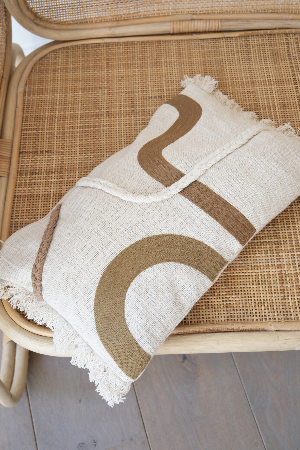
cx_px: 150
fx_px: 737
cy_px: 225
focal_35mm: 59
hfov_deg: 23.0
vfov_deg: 33.9
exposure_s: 1/52
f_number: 4
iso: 250
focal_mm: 39.3
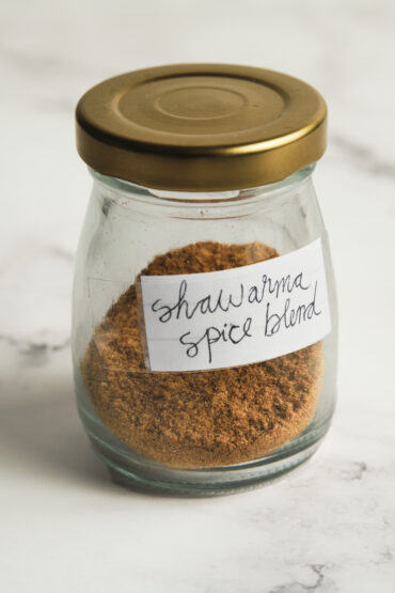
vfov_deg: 19.5
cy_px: 296
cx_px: 198
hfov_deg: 13.0
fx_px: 1728
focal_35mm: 105
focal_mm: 70
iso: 200
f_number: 8
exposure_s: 1/250
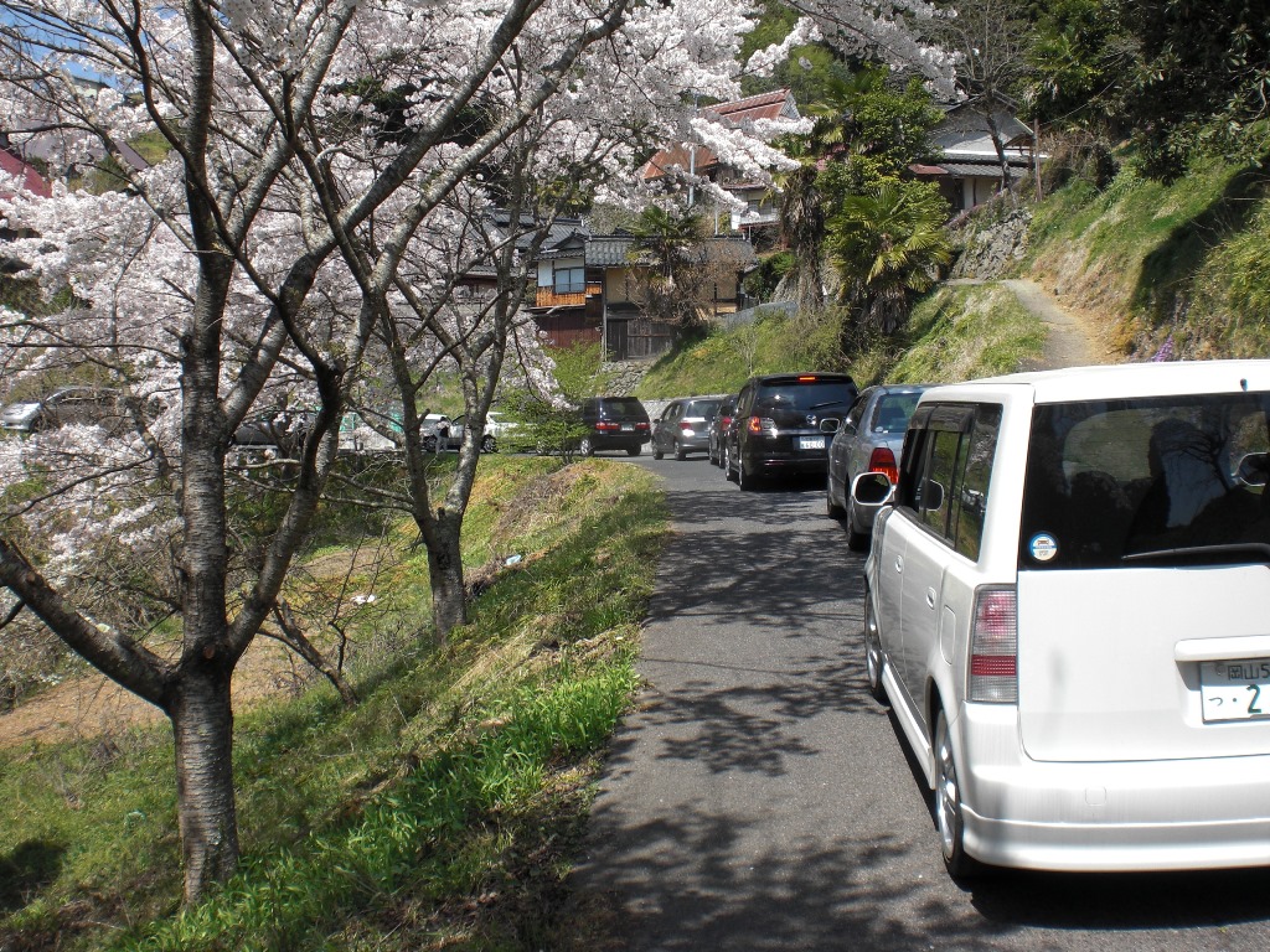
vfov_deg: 37.7
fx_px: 1394
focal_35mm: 38
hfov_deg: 49.0
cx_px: 635
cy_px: 476
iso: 64
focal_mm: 6.3
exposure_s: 1/200
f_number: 5.6
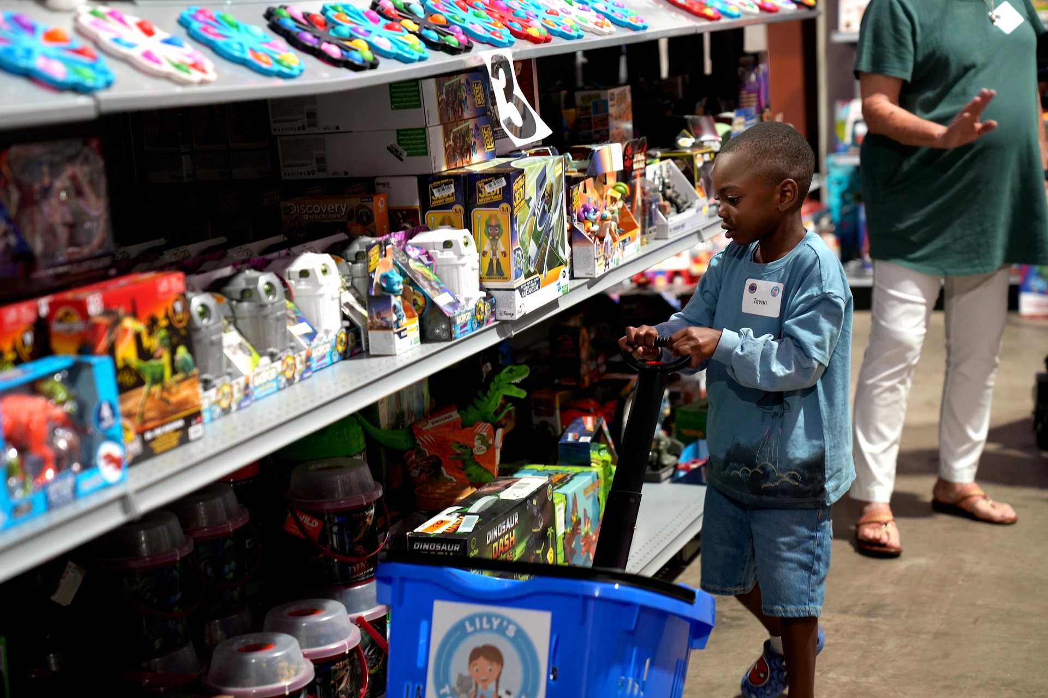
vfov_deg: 19.5
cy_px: 349
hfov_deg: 28.8
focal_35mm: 70
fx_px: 2038
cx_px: 524
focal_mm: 70
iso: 1250
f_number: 2.8
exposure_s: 1/80
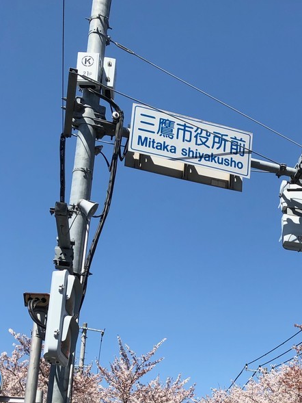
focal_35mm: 57
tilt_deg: +10.9
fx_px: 663
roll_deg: -0.2
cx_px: 286
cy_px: 398
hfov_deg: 24.7
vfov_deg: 31.4
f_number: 1.8
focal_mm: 3.99
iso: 20
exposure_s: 1/1715
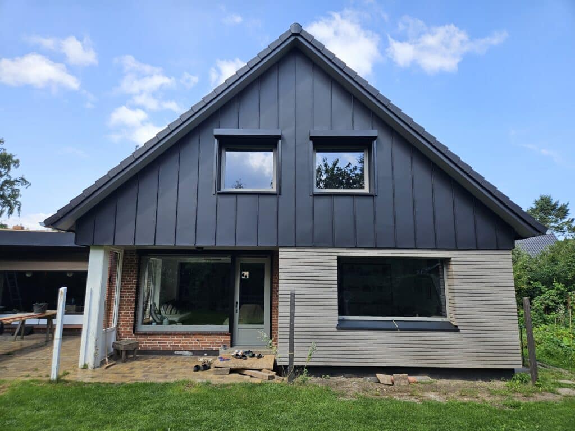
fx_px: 382
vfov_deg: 58.9
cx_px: 288
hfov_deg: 73.9
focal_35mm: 23
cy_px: 216
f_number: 1.8
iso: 25
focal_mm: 5.4
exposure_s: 1/709
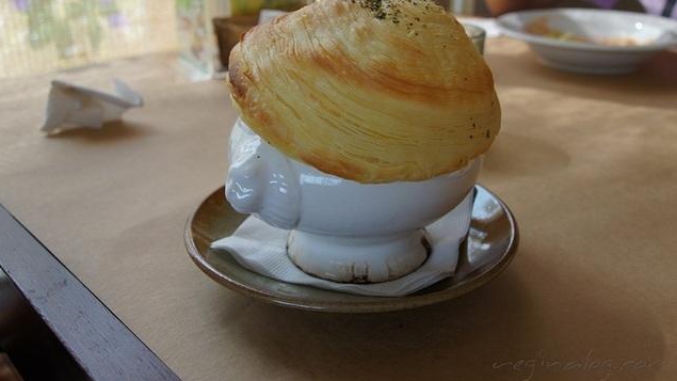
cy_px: 158
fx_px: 682
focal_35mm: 38
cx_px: 338
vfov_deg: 31.1
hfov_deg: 52.8
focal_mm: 24
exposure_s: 1/100
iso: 200
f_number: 5.6
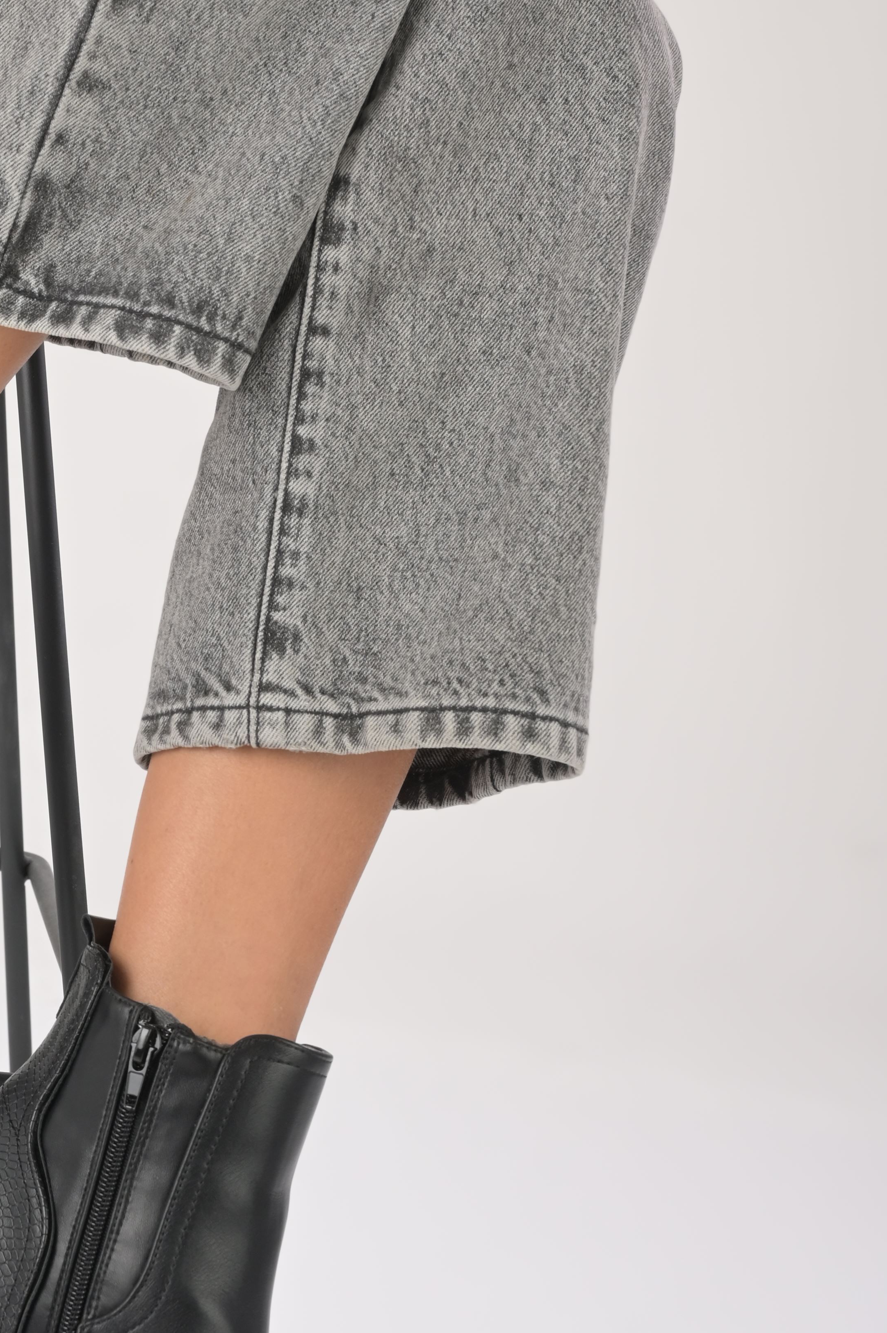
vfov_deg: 21.9
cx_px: 141
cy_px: 721
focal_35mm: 93
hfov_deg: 14.6
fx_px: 3442
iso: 320
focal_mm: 50
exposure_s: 1/160
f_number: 11
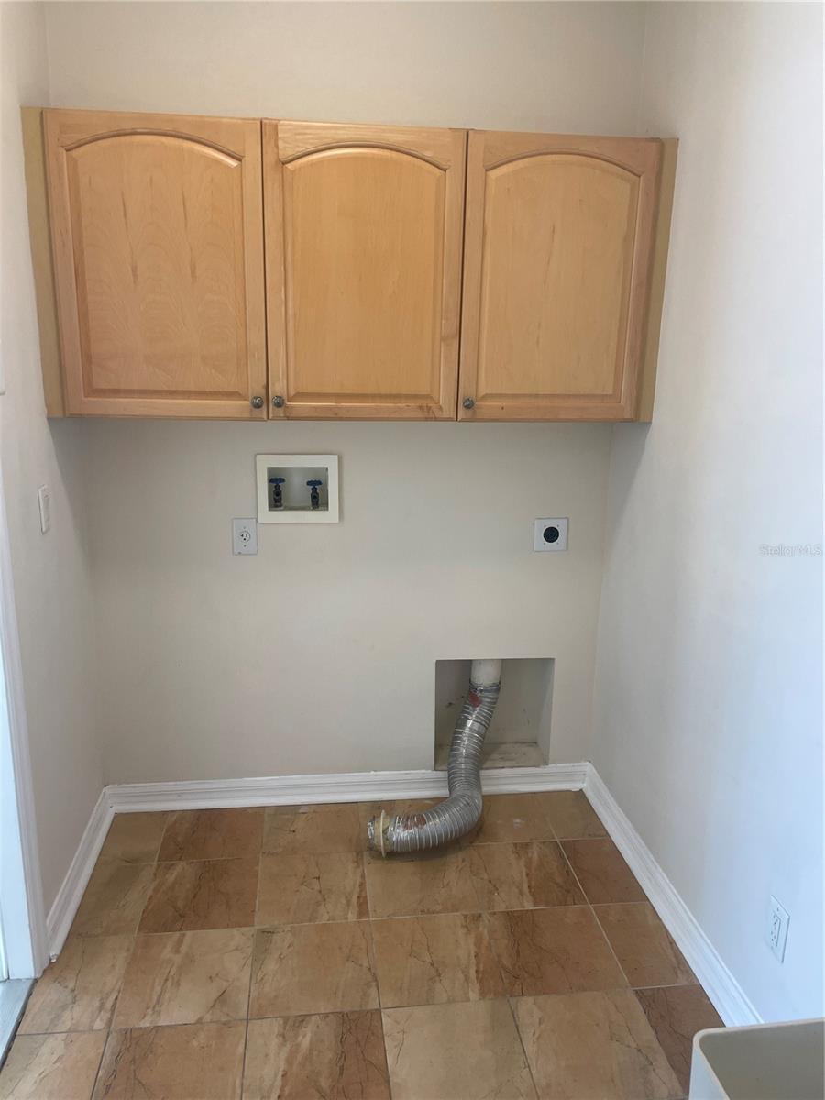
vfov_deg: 67.3
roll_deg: +1.2
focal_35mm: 26
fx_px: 826
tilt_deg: -12.4
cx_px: 412
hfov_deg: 53.1
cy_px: 550
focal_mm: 4.2
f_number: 1.6
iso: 80
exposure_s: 1/120
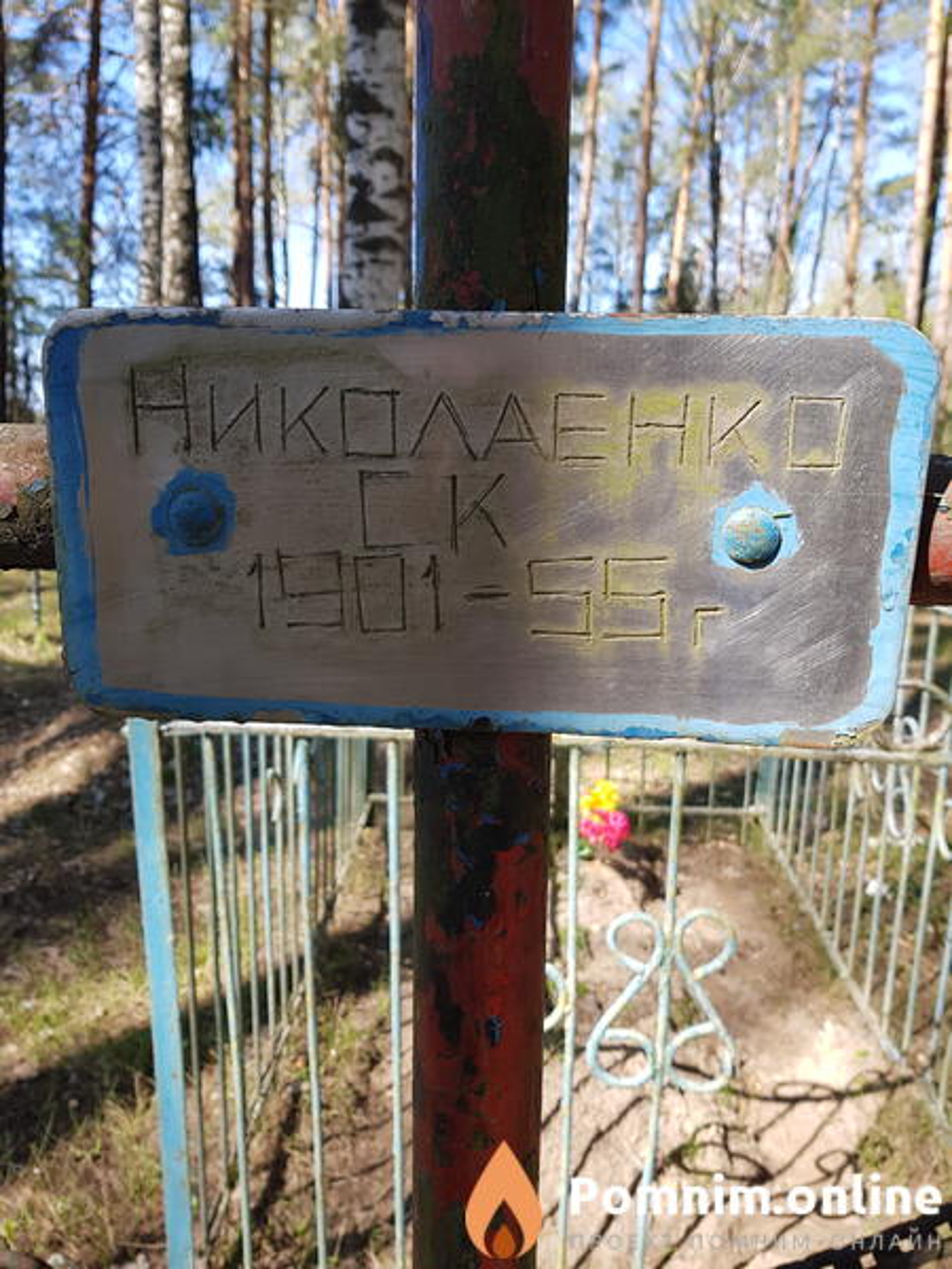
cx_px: 476
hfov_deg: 53.1
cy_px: 634
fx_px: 953
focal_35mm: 26
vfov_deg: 67.3
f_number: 1.7
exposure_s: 1/430
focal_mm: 4.2
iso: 40
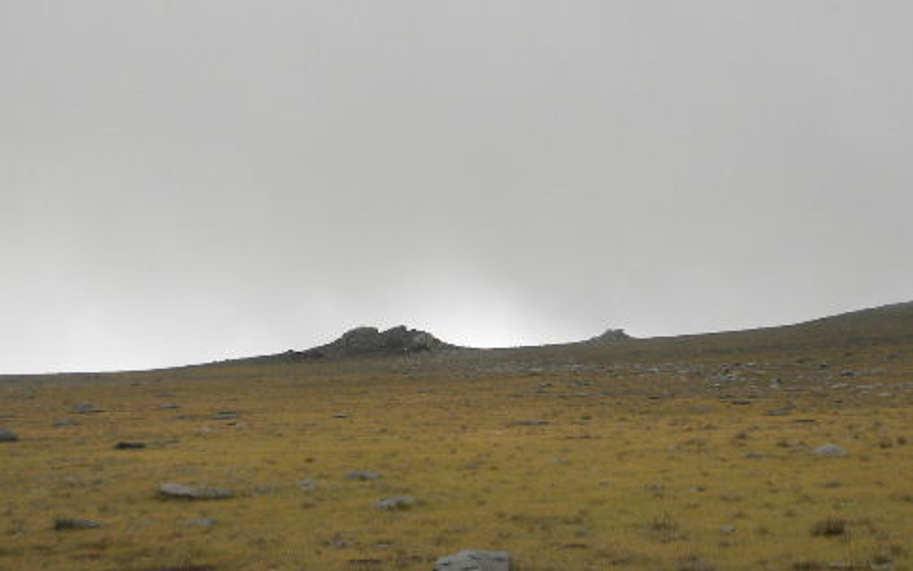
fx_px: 1618
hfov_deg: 31.5
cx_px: 508
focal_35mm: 65
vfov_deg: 20.0
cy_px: 250
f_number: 3.5
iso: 90
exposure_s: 1/675
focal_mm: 6.6
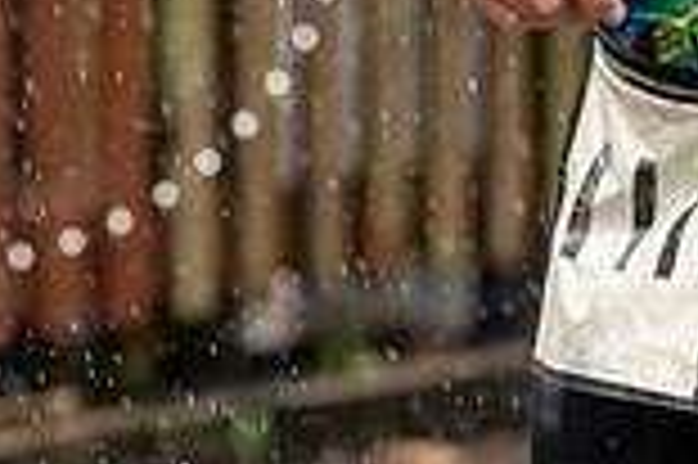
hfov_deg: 4.1
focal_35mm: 503
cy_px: -390
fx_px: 9742
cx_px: 639
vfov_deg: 2.7
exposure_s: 1/1000
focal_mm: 134
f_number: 3.2
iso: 1000
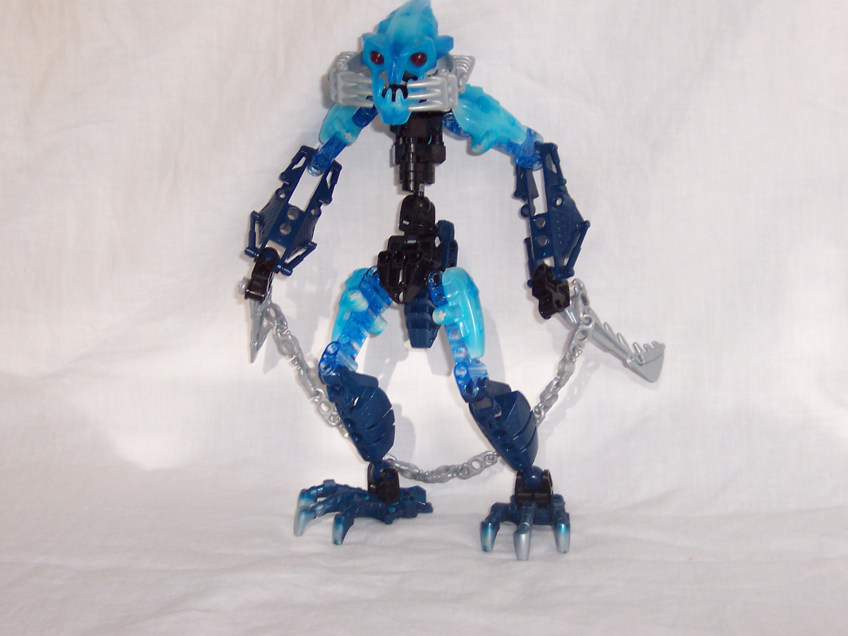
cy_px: 318
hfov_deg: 23.6
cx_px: 424
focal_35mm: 83
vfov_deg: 17.8
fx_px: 2033
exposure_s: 1/90
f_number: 4
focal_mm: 12.8
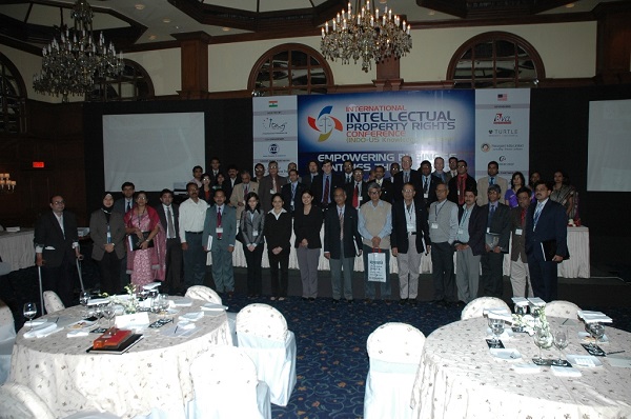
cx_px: 316
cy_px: 210
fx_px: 472
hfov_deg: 67.5
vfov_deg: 47.8
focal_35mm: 27
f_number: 6.3
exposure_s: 1/160
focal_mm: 18
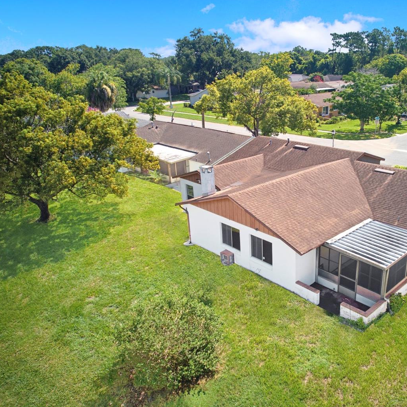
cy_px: 205
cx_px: 267
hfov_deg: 54.6
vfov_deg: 55.6
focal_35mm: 29
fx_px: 386
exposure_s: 1/400
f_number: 2.8
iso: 100
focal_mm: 8.4
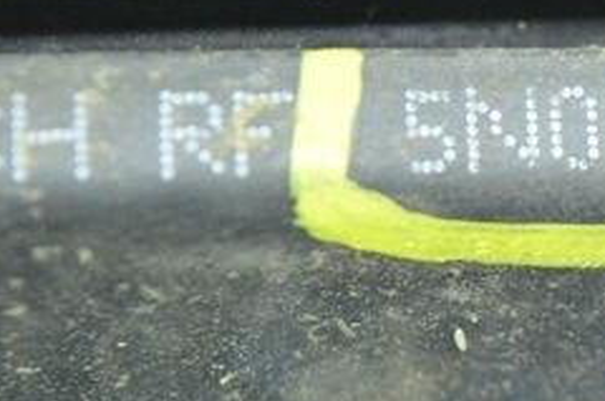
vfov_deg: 6.2
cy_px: 100
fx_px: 3695
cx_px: 723
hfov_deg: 9.2
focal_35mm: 220
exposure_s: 1/100
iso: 6400
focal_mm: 55
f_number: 5.6
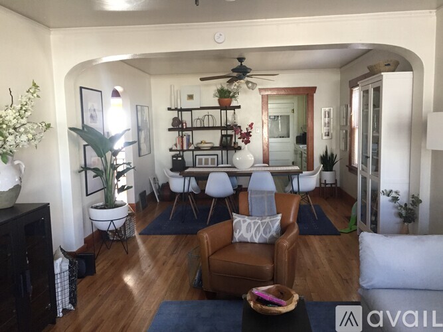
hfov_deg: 61.7
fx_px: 371
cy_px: 166
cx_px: 222
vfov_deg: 48.2
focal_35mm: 29
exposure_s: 1/30
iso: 160
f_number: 2.2
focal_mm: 4.15
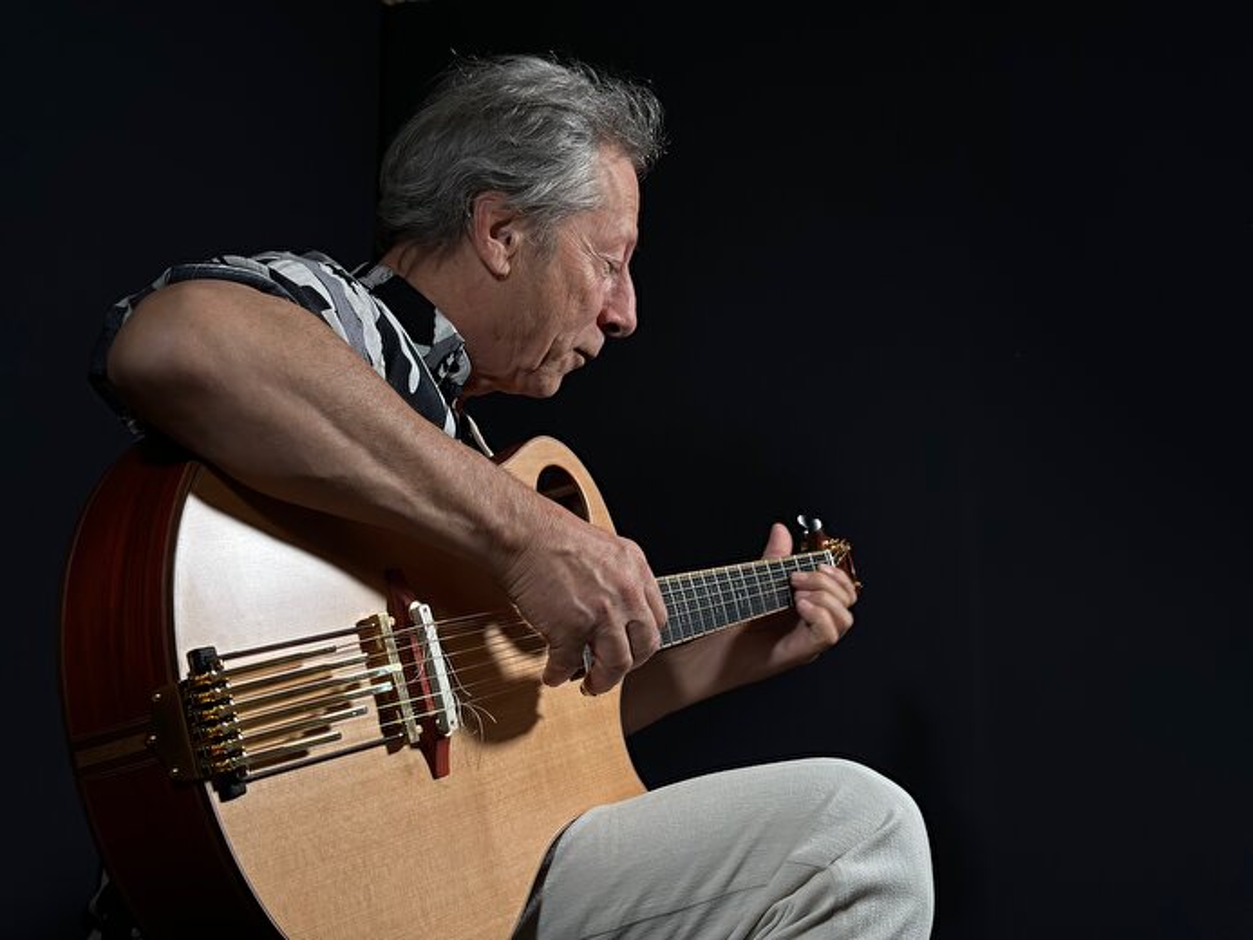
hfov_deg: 39.7
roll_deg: +0.6
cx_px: 626
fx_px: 1738
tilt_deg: +13.4
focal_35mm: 48
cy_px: 470
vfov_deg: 30.3
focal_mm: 6.86
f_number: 1.78
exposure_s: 1/99
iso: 200
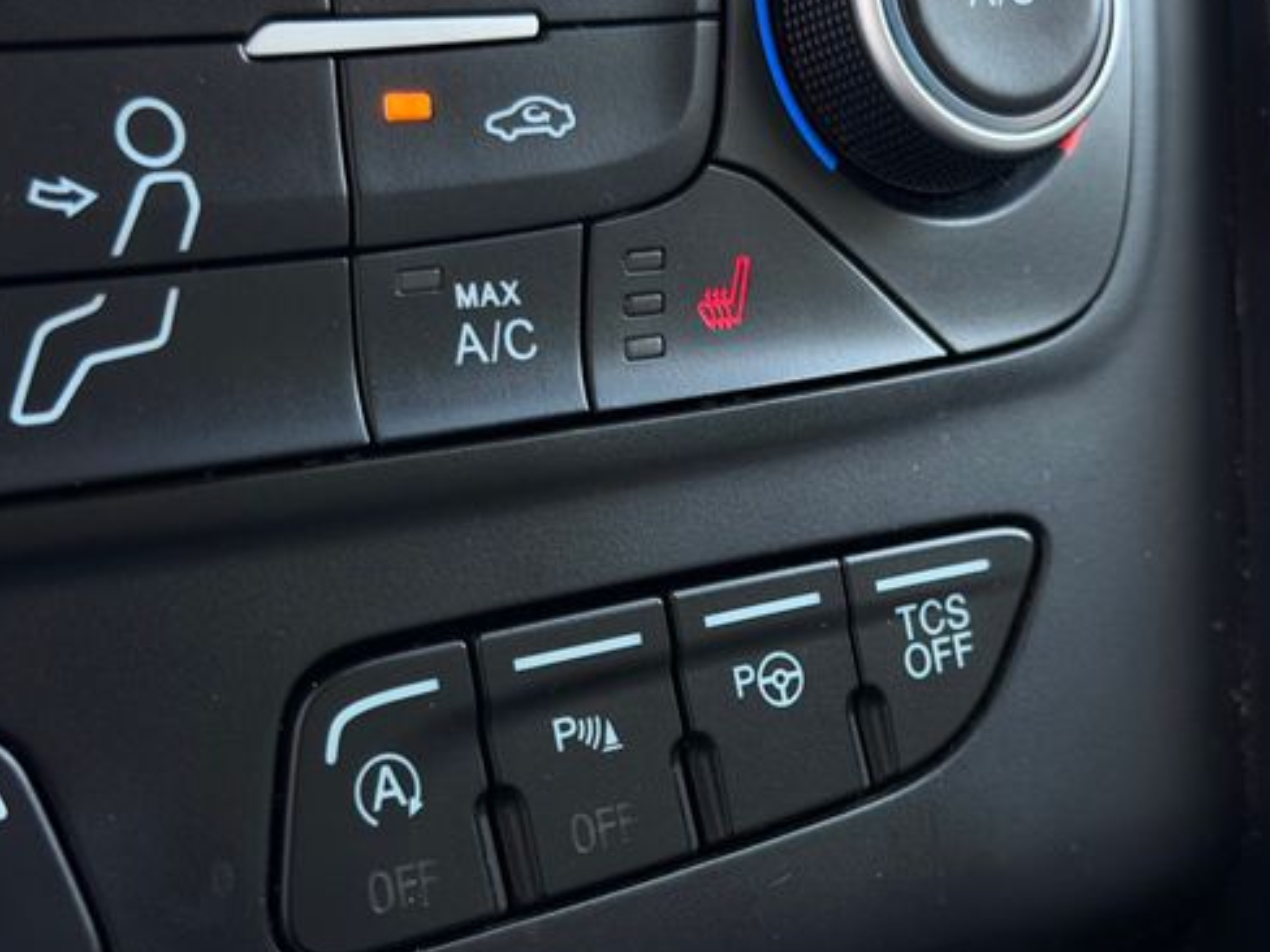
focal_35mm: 63
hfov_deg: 30.6
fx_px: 2311
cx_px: 763
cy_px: 606
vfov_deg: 23.2
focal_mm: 6.76
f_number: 1.78
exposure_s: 1/60
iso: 125
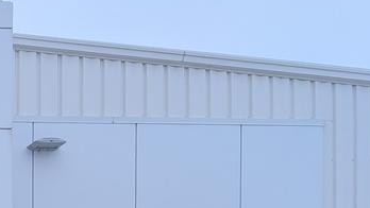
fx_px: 942
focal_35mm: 96
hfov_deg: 17.8
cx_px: -299
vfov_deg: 11.0
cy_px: 467
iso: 18
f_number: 1.68
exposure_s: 1/1335
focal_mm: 6.9
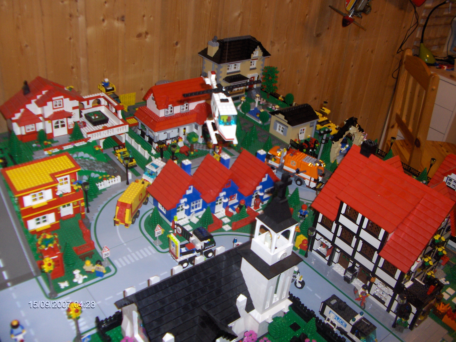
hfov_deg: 52.6
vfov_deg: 40.7
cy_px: 171
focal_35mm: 35
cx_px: 228
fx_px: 461
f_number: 2.6
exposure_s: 1/60
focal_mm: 5.8
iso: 100
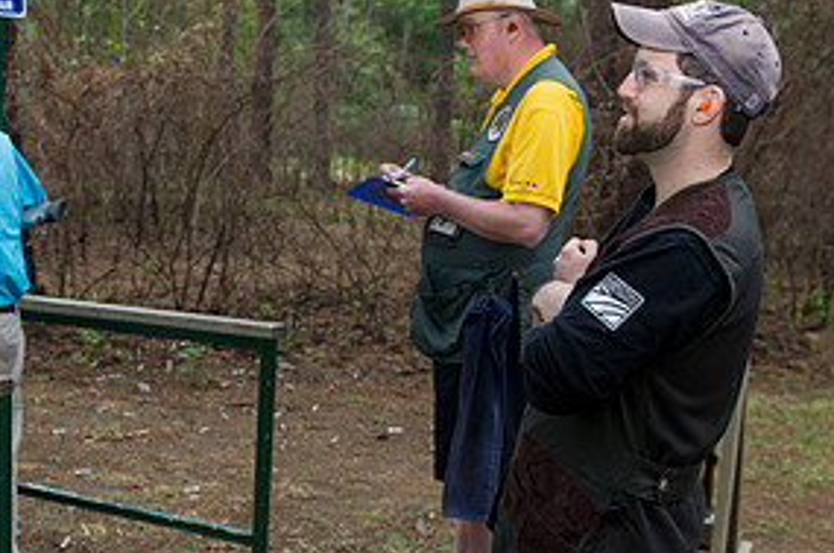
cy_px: 421
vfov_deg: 25.1
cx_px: 334
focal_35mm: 53
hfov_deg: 37.4
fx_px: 1226
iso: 640
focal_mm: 26
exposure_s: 1/80
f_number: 3.5
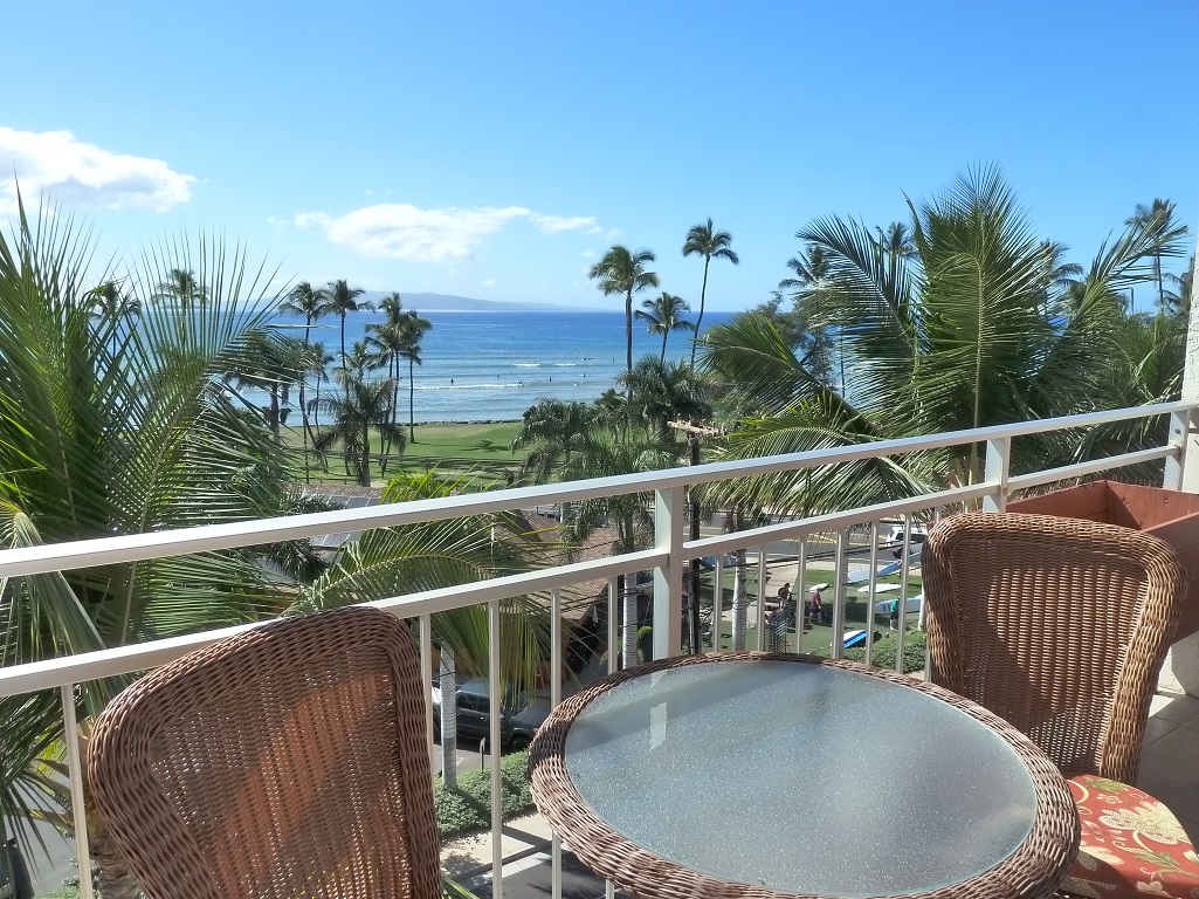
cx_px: 600
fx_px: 866
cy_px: 450
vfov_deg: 54.9
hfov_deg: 69.4
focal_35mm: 25
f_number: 4.5
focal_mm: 4.1
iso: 400
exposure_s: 1/400
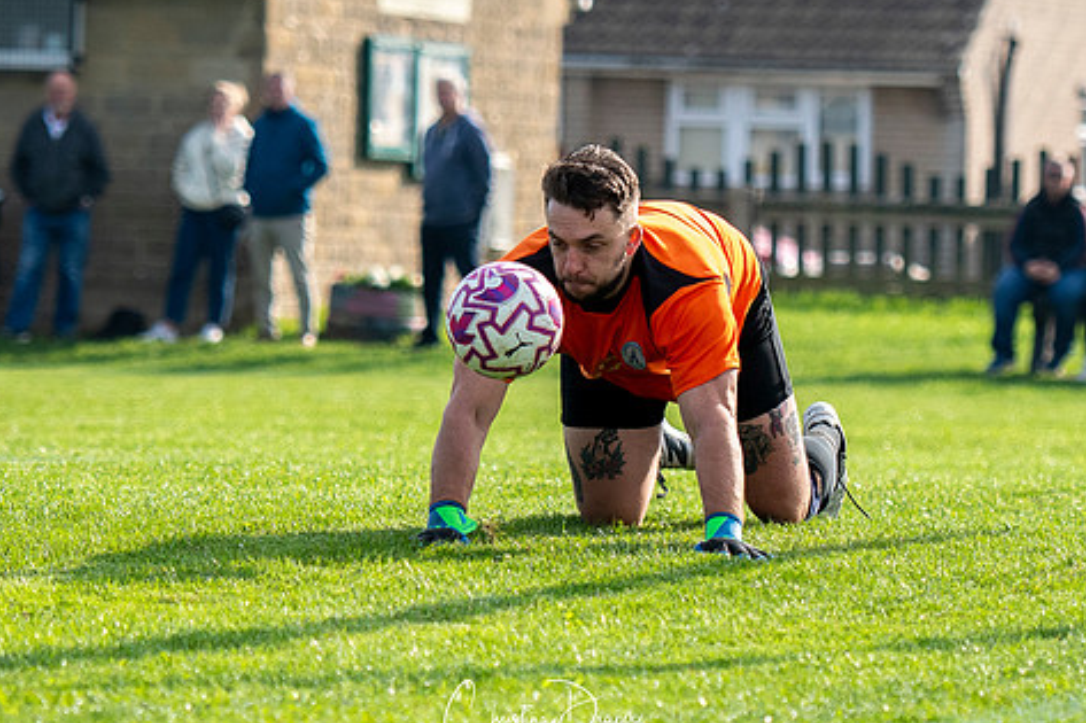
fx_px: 9348
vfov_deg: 4.4
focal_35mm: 310
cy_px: 307
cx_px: 542
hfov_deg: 6.6
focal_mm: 112
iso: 320
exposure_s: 1/5000
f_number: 2.8
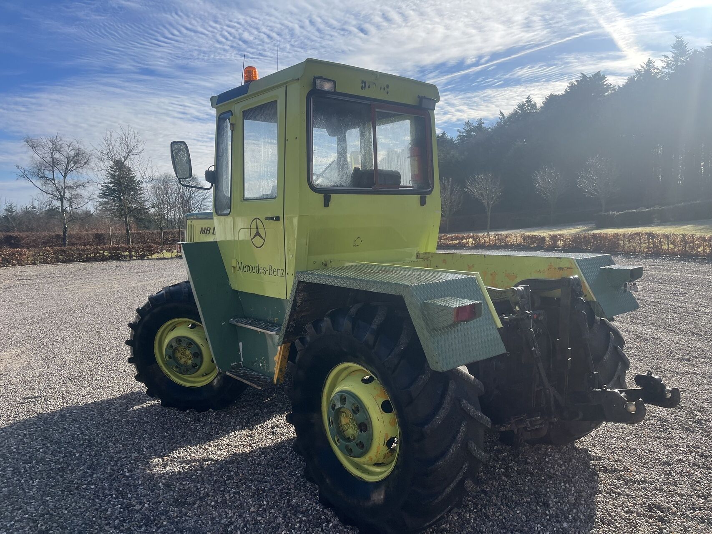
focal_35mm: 26
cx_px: 356
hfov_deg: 67.3
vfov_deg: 53.1
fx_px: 535
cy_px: 267
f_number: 1.6
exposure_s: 1/2899
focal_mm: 5.1
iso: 50
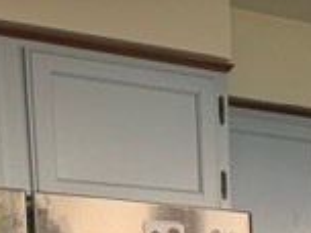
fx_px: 907
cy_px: 486
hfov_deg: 17.1
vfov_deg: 12.6
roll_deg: -0.3
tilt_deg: -8.4
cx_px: 499
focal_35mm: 101
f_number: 1.78
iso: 200
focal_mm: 6.76
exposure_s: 1/63
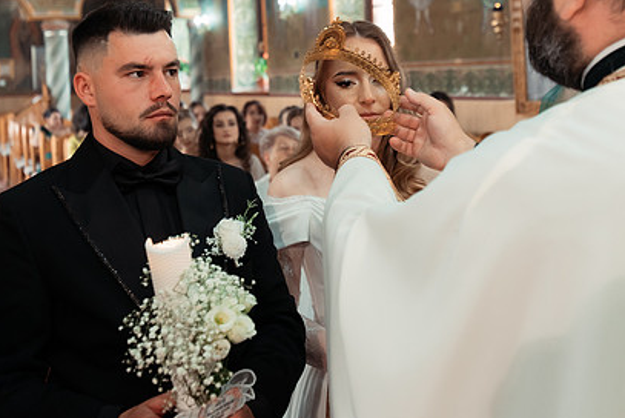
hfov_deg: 41.0
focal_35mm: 48
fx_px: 834
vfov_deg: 27.8
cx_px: 285
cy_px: 118
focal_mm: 30
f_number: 3.2
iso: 1600
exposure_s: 1/200
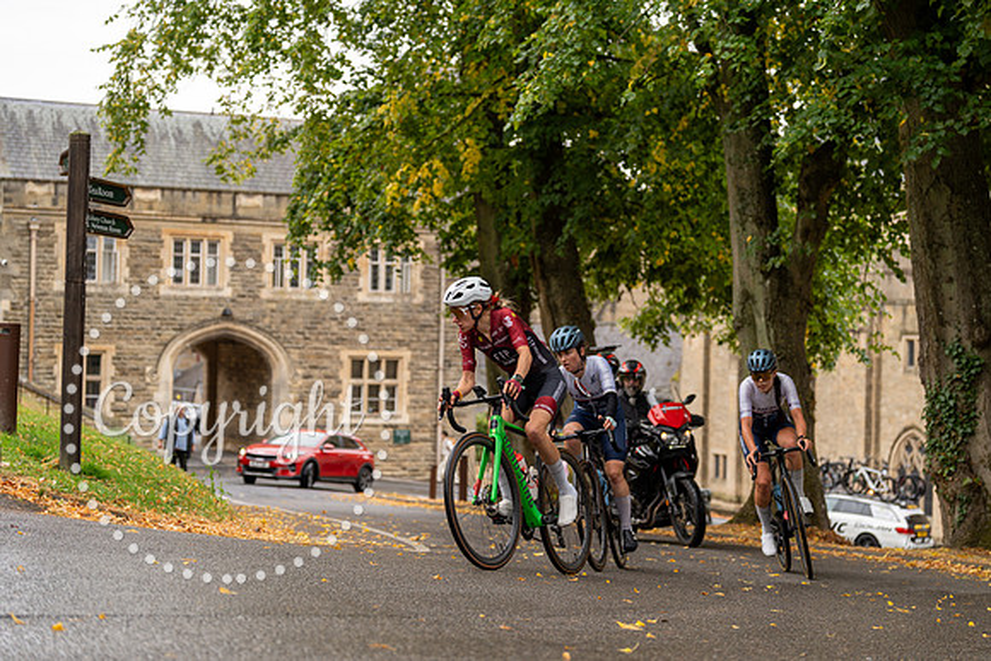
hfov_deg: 28.8
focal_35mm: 70
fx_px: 1927
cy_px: 330
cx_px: 496
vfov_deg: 19.5
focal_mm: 70
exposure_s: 1/800
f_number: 2.8
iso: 640
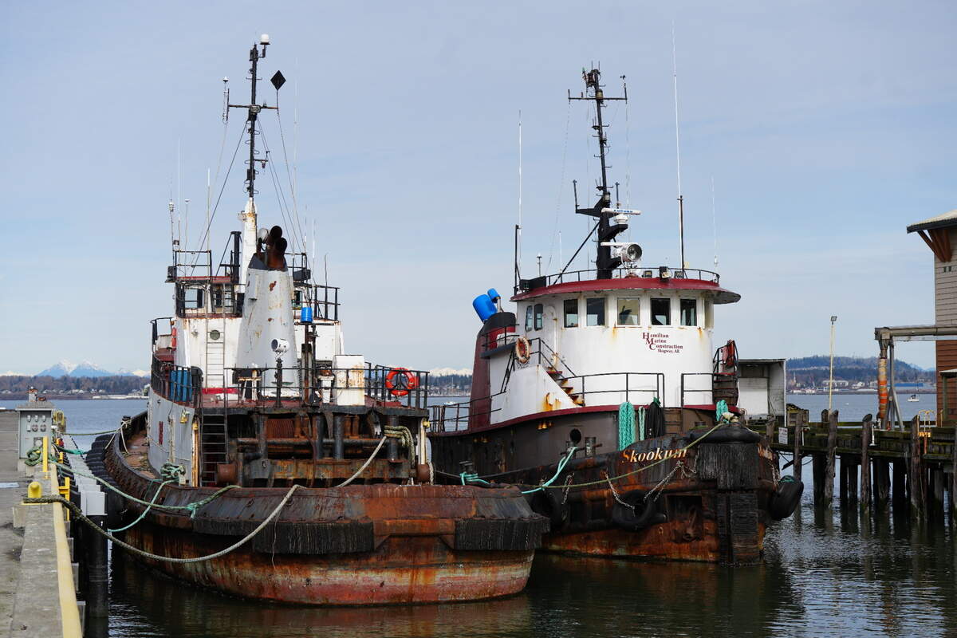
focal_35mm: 70
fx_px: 1861
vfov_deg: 19.5
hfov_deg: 28.8
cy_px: 319
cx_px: 478
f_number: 5
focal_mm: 70
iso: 100
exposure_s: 1/800
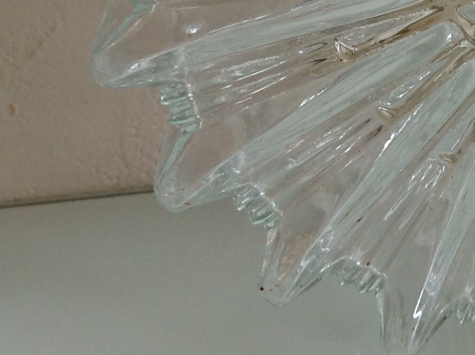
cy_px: -91
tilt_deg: -16.2
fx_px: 1398
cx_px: 569
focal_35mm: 102
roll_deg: +2.2
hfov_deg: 18.3
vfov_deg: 14.0
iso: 50
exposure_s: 1/15
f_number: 2.4
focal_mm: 4.28
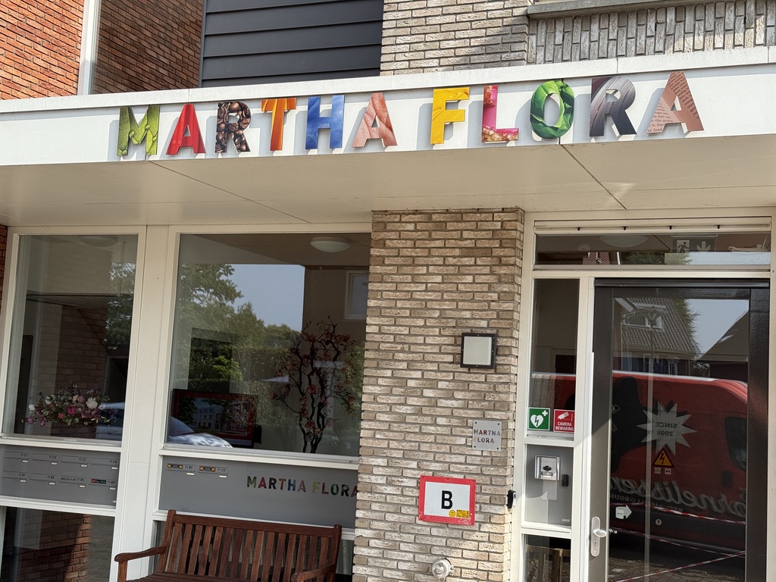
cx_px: 388
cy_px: 291
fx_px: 1076
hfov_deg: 39.7
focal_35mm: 48
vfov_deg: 30.3
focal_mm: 6.76
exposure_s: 1/1754
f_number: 1.78
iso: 64
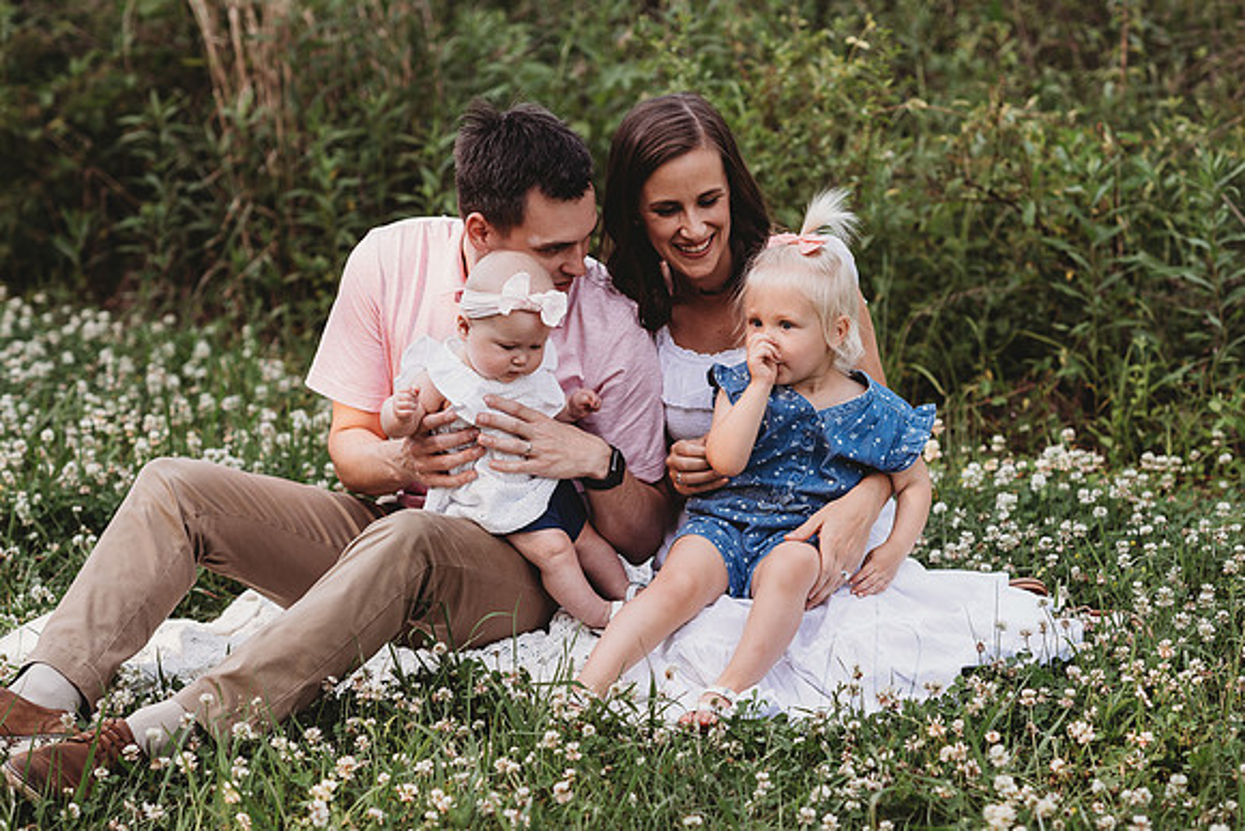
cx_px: 666
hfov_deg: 21.4
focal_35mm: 95
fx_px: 3301
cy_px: 412
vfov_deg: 14.3
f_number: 2.8
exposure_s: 1/200
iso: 100
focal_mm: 85
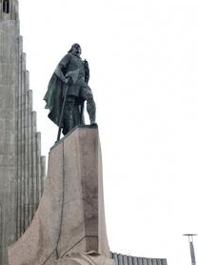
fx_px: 412
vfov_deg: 35.6
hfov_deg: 26.3
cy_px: 131
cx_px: 30
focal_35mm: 54
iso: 40
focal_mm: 4.69
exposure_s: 1/100
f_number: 1.8
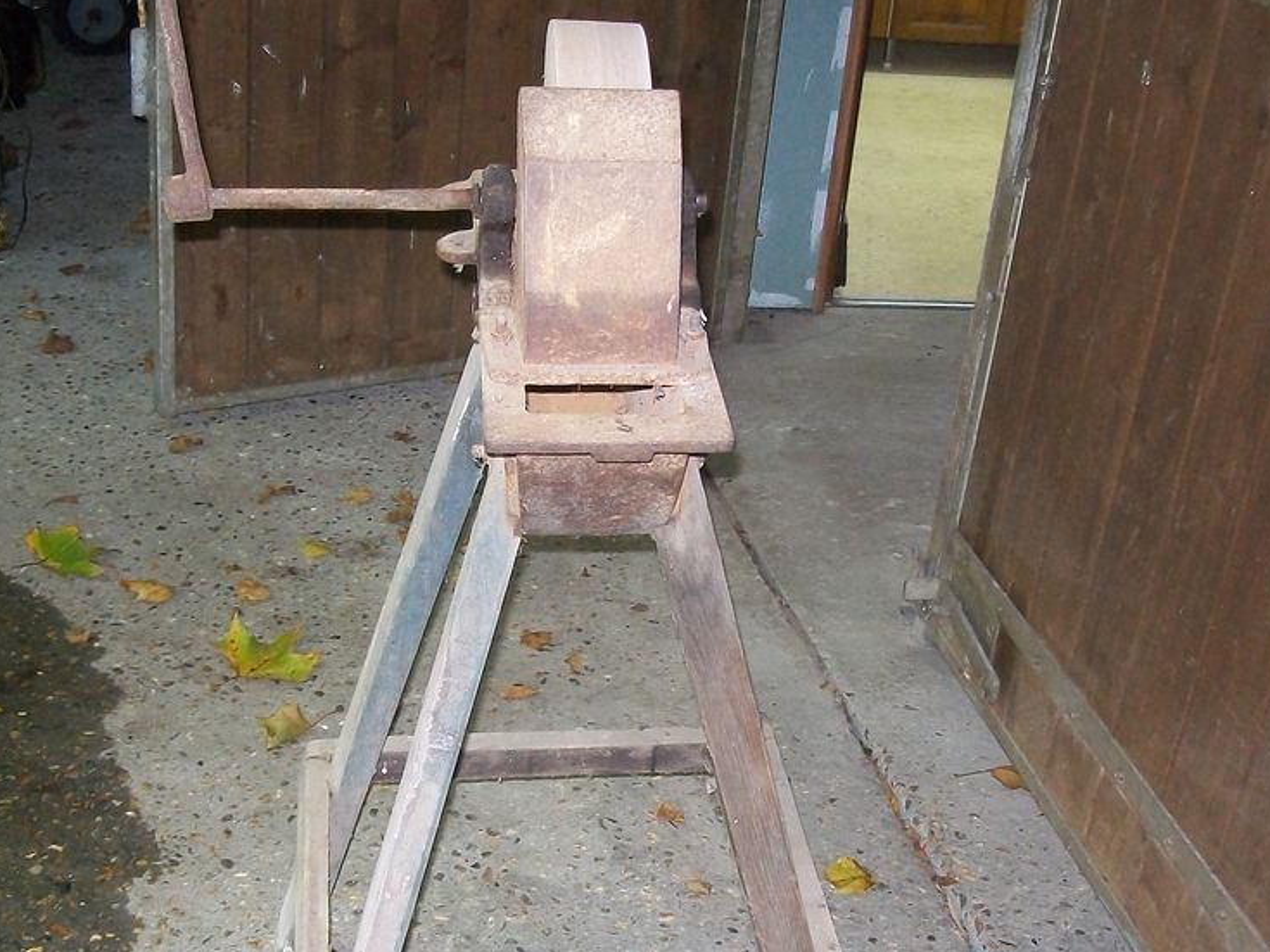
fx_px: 1797
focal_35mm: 49
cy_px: 620
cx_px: 525
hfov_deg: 38.8
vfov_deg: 29.5
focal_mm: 6
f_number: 2.7
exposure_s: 1/30
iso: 240
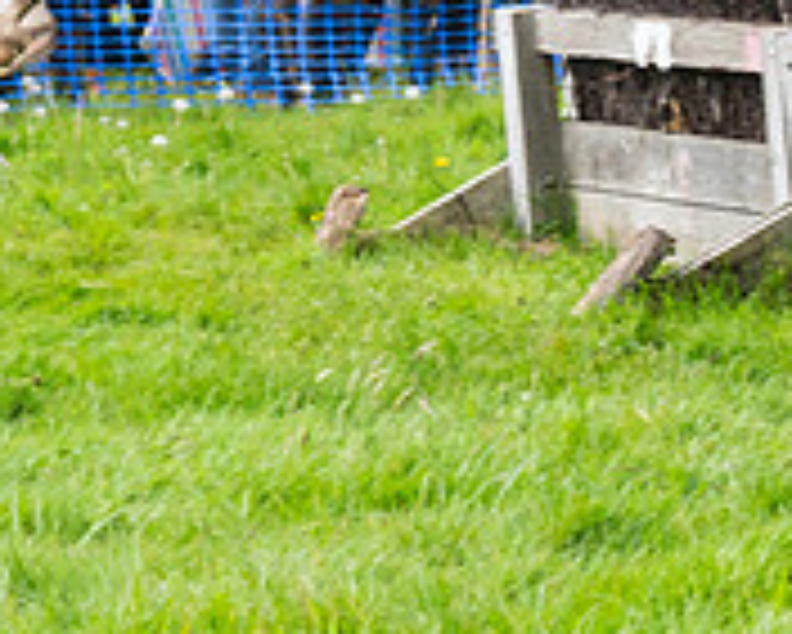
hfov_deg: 6.6
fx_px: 6801
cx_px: 1060
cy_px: -447
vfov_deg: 5.3
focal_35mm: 290
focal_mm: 70
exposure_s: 1/400
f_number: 9
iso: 400
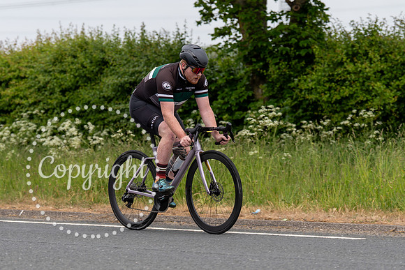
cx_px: 183
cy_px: 129
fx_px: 1849
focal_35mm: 164
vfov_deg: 8.4
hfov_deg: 12.5
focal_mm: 111
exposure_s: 1/1250
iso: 160
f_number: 3.2
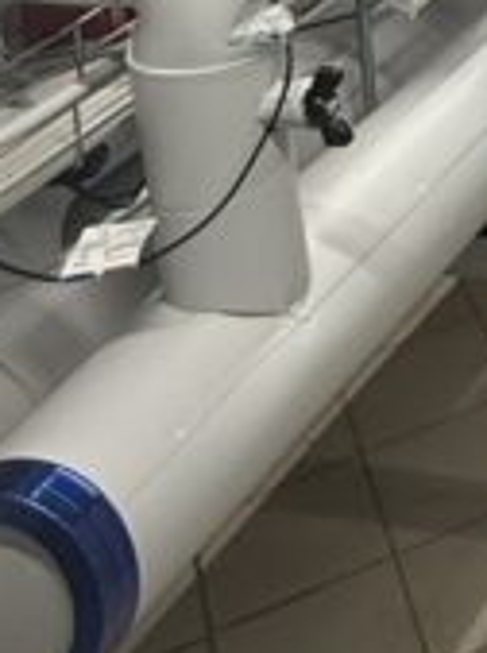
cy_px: -533
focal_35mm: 85
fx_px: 1601
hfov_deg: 13.6
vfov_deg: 18.1
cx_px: 1094
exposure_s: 1/100
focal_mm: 2.22
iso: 100
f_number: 2.2
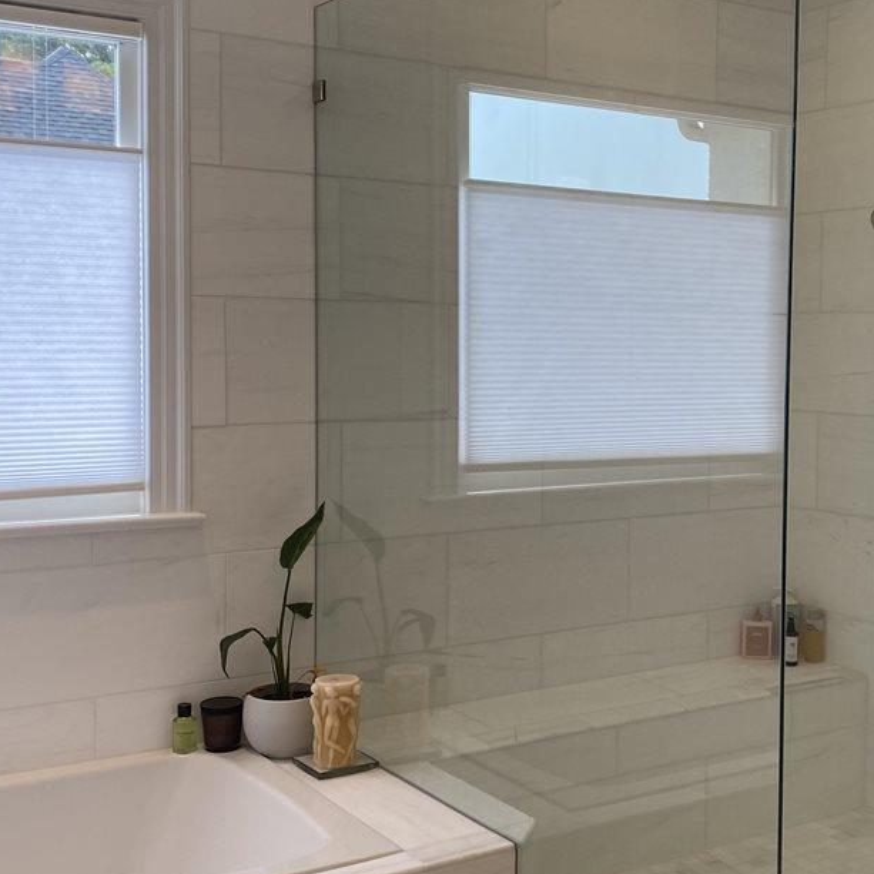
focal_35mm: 48
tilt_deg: -4.0
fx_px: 1371
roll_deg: -1.2
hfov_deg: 34.8
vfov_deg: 35.3
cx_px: 624
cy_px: 405
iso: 32
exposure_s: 1/282
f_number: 1.8
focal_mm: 4.25
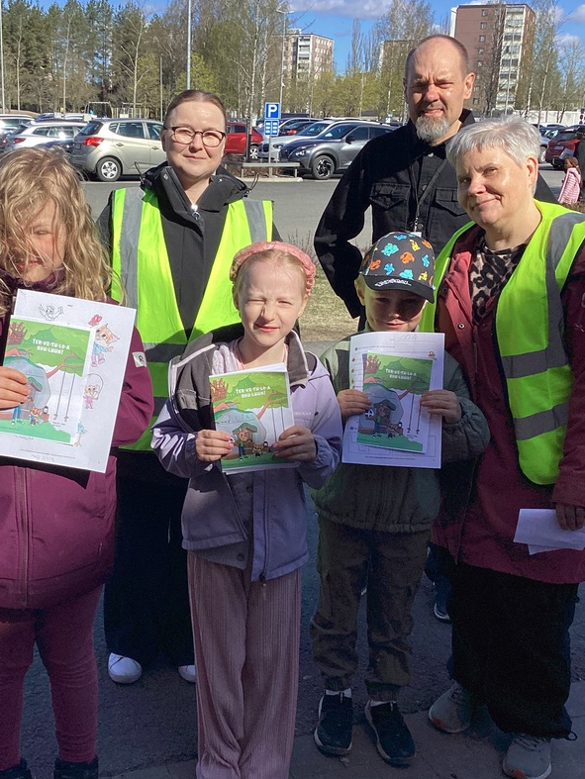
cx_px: 193
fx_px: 946
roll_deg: -1.3
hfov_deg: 34.0
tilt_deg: -17.3
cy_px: 394
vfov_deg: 44.8
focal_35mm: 42
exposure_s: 1/2092
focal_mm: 3.3
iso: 25
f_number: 2.4
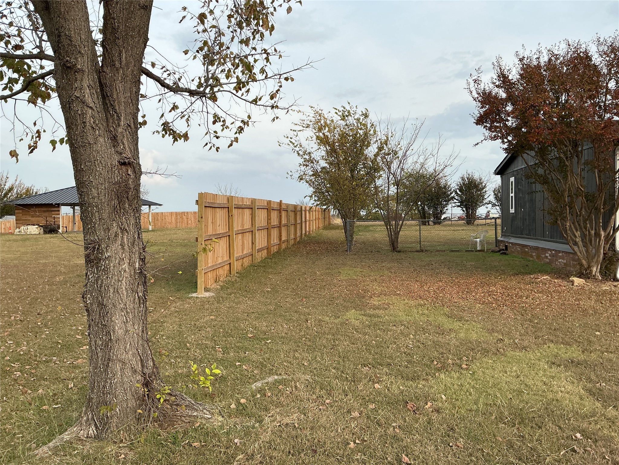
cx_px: 310
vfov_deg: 48.2
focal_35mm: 29
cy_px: 232
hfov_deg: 61.7
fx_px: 519
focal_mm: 3
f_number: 1.8
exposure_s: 1/439
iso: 25
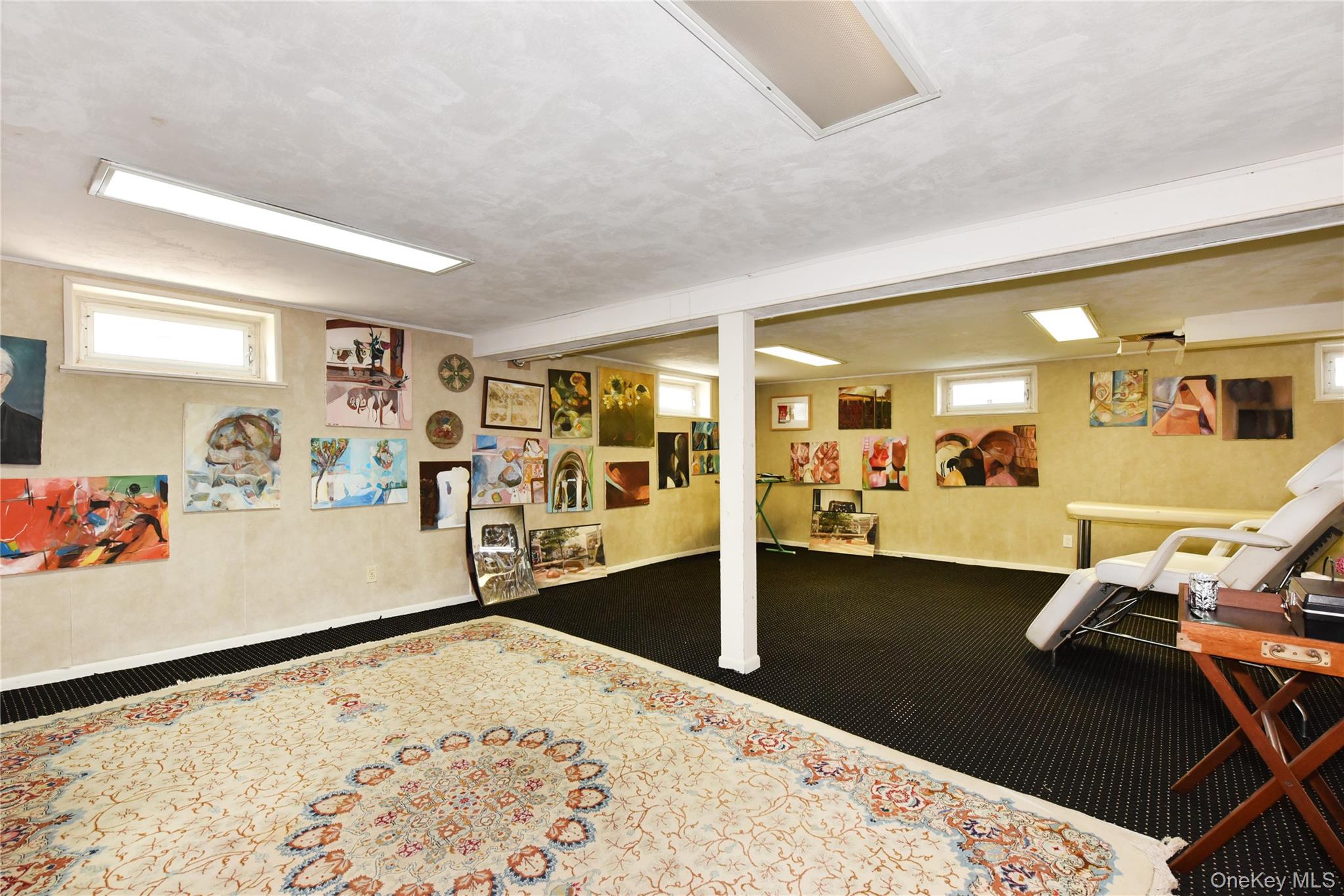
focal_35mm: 16
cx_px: 672
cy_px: 448
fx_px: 597
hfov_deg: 96.7
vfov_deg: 73.8
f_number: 5.6
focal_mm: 16
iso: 1600
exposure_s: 1/50
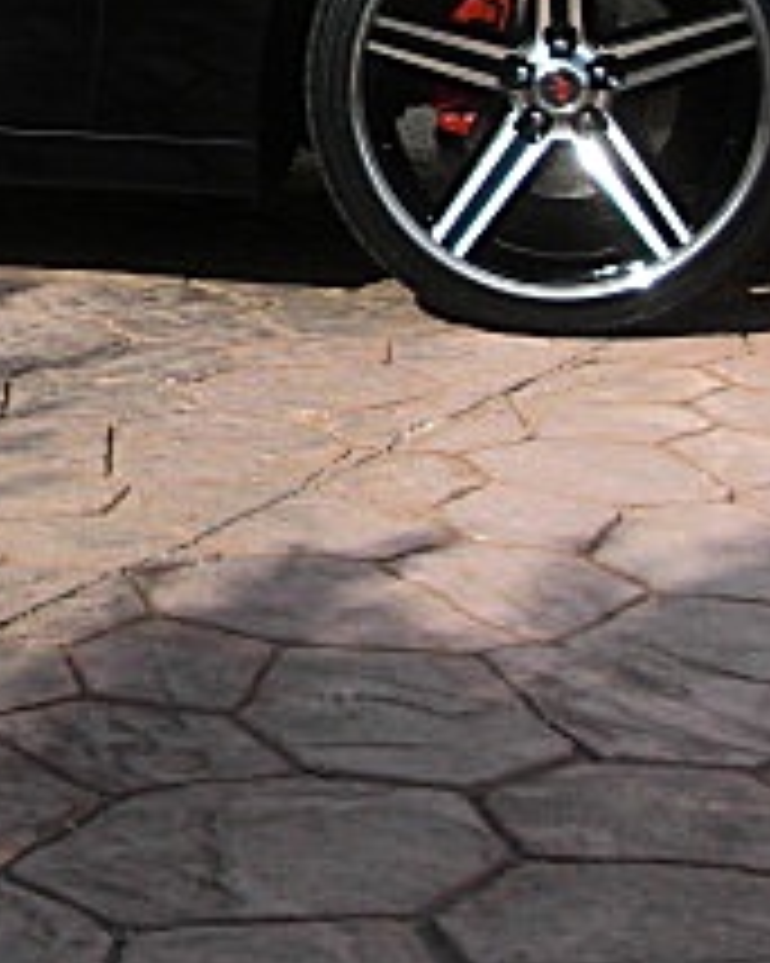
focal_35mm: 105
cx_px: -216
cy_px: 108
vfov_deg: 18.0
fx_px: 2993
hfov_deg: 14.1
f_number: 2.8
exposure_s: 1/500
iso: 50
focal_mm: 6.3
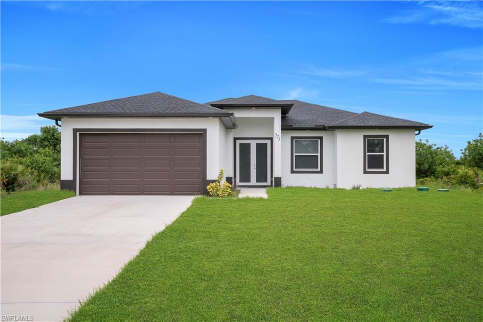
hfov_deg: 61.9
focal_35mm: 30
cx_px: 242
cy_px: 161
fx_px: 402
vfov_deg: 43.6
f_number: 8
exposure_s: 1/250
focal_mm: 20
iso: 100
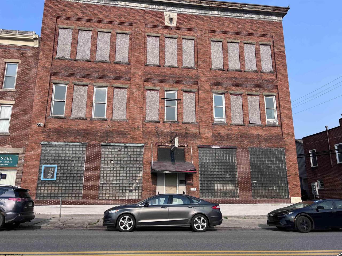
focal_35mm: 26
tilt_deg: +12.2
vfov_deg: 53.1
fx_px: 257
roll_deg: +0.3
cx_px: 171
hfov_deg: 67.3
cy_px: 128
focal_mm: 5.7
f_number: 1.5
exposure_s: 1/2762
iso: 50
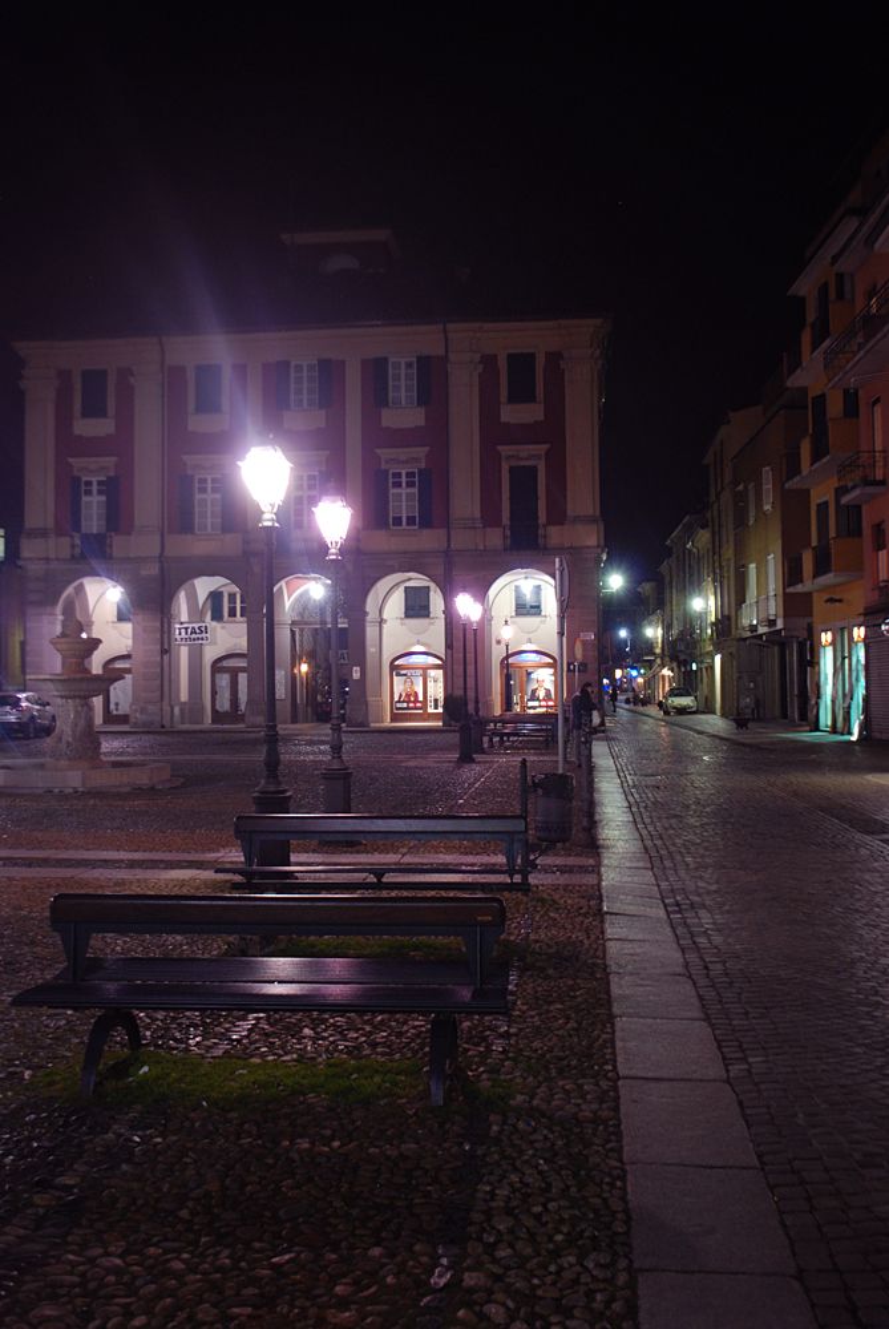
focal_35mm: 36
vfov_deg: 53.1
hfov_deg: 37.0
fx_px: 1330
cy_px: 664
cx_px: 444
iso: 400
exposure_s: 1/2.5
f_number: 4.2
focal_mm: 24
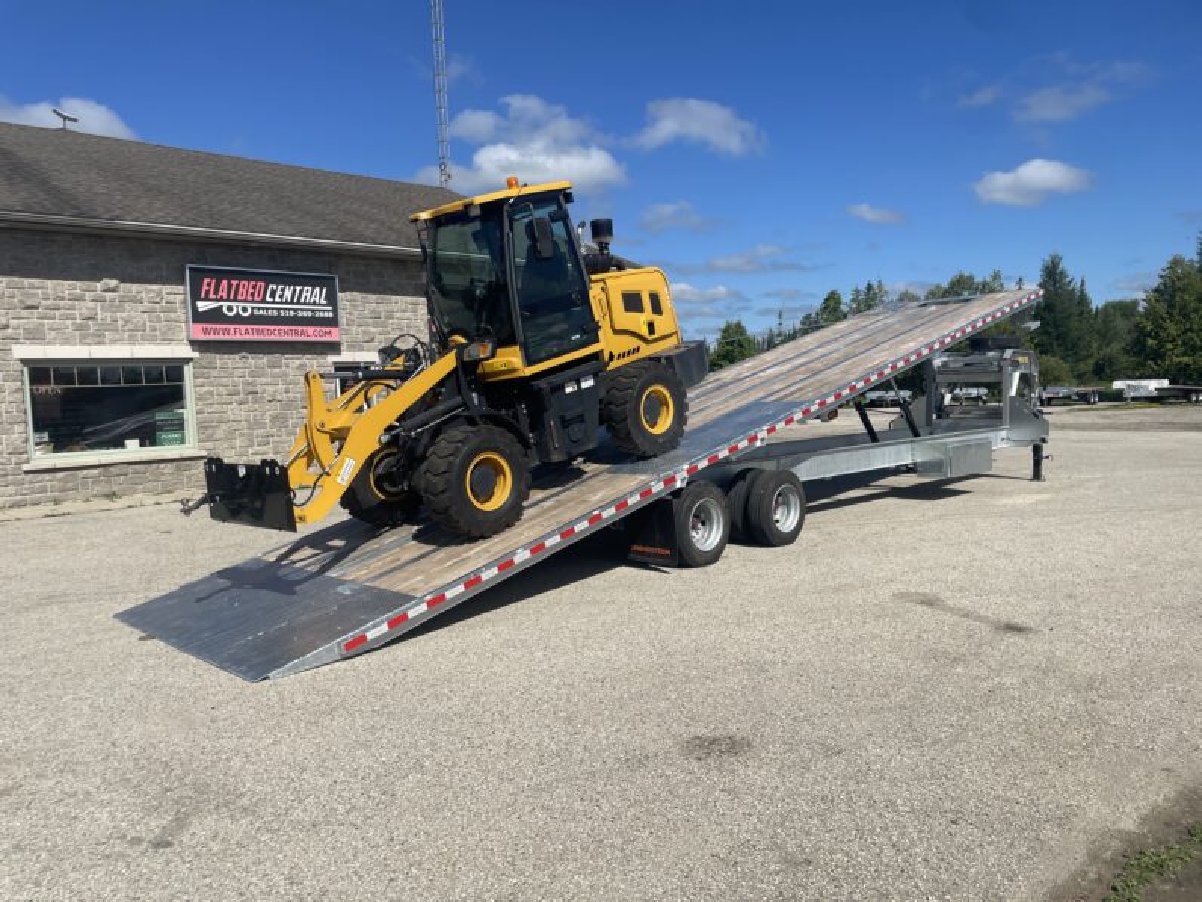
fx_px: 903
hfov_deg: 67.3
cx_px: 601
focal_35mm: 26
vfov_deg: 53.1
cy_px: 451
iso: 32
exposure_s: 1/5051
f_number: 1.6
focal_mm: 4.2
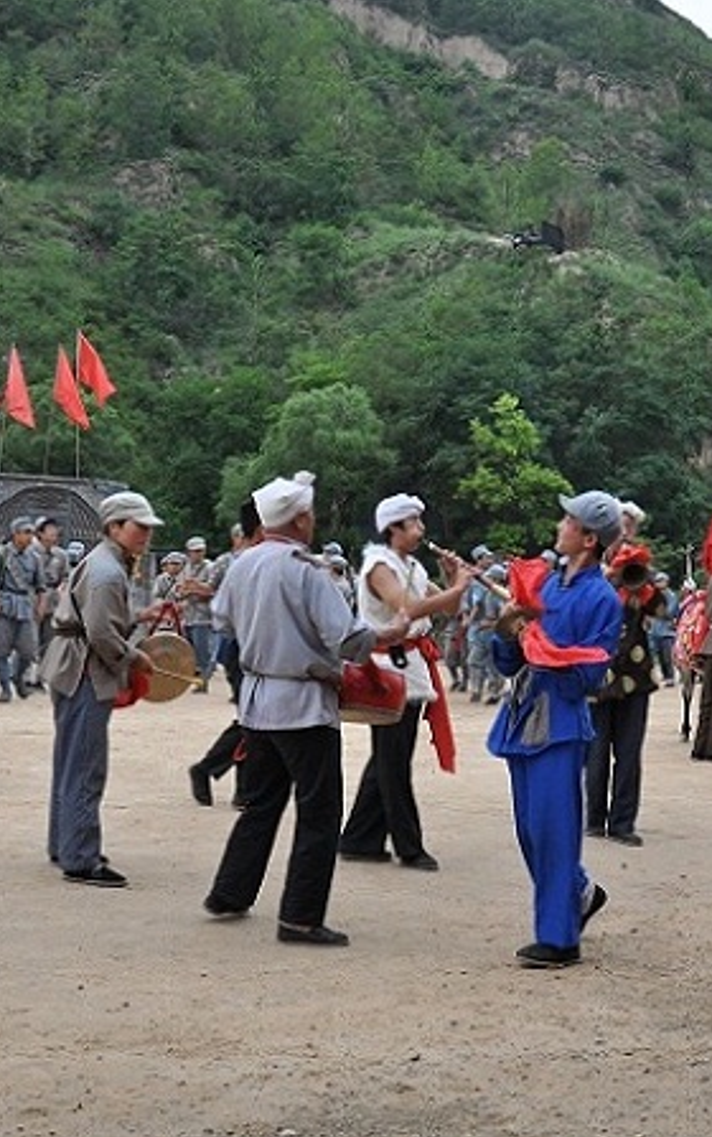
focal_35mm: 51
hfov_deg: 25.3
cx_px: 430
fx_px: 1581
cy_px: 567
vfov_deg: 39.5
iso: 500
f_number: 4.5
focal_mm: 22
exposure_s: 1/1250
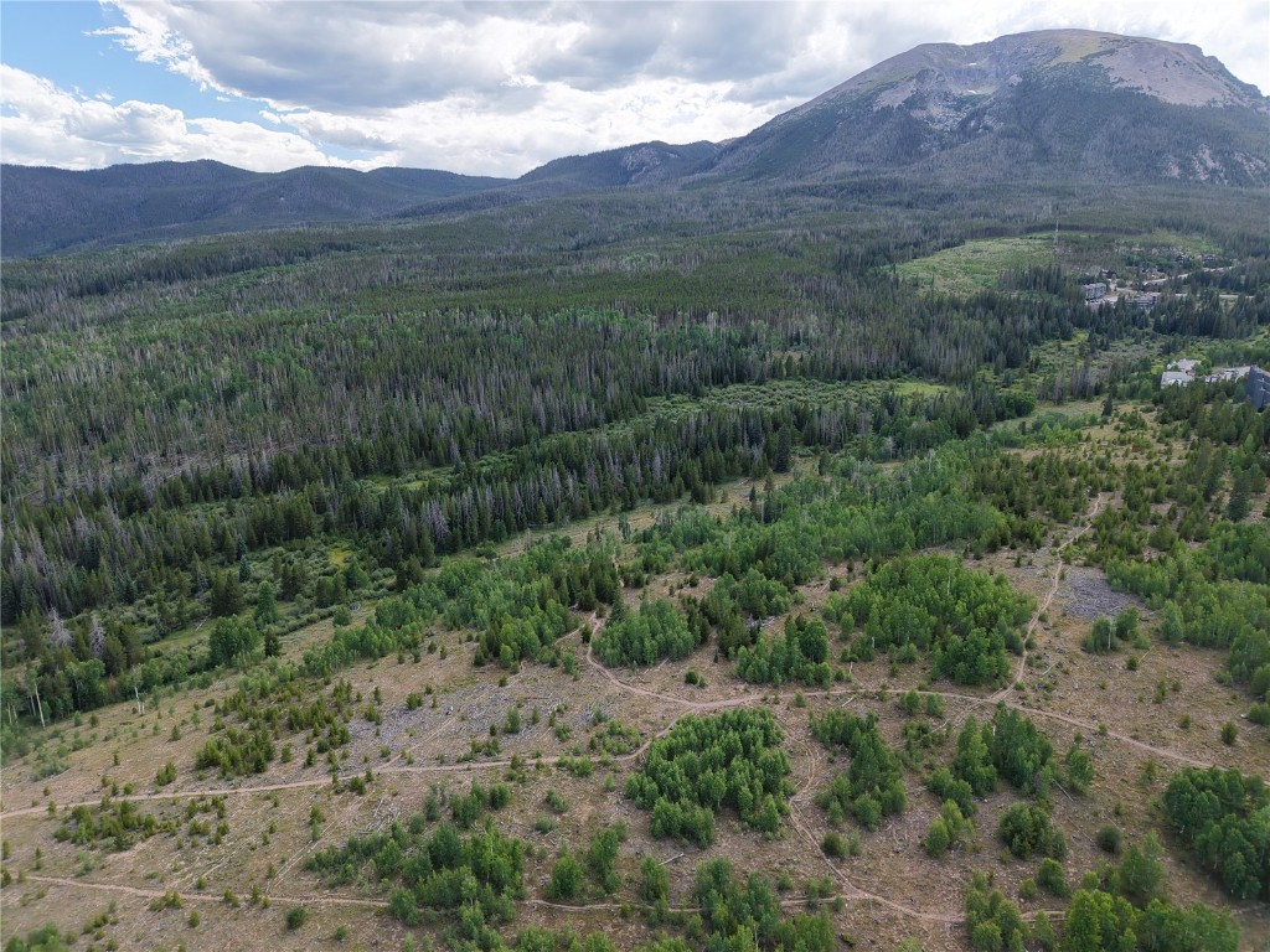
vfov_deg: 56.8
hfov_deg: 71.6
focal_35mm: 24
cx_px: 635
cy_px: 476
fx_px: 881
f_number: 1.8
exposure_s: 1/500
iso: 100
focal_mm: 8.67
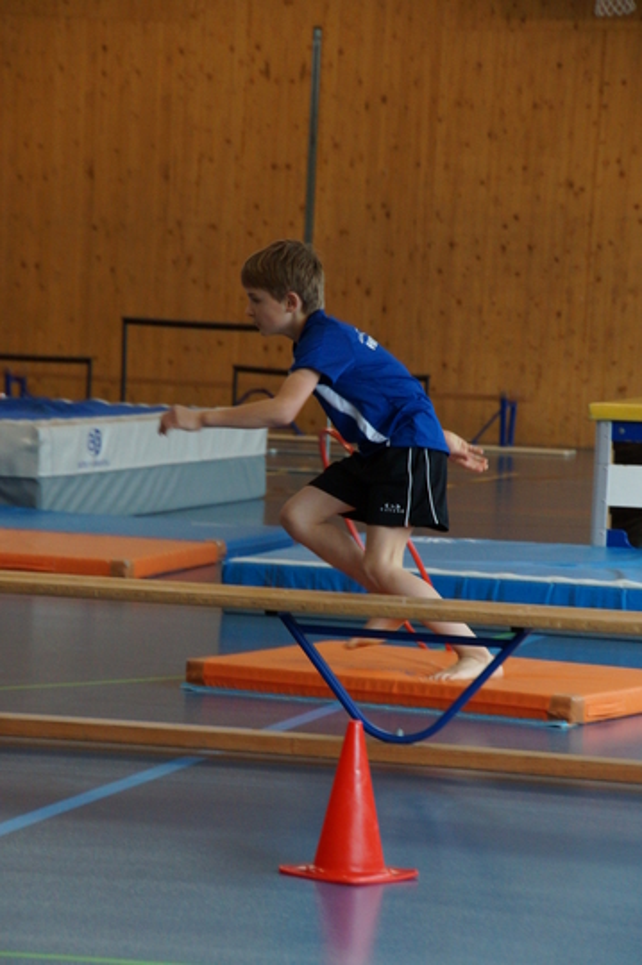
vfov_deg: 13.7
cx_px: 321
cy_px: 482
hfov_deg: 9.1
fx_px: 4020
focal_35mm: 150
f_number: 6.3
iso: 1600
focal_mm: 100
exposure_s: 1/200
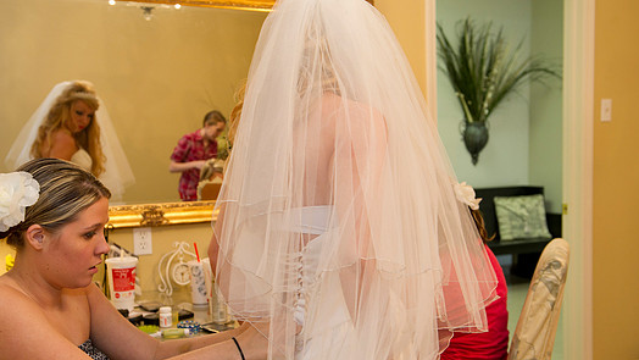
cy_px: 206
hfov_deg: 46.4
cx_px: 305
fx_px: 746
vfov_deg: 27.1
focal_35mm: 44
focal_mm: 38
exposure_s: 1/60
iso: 1250
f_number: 4.5
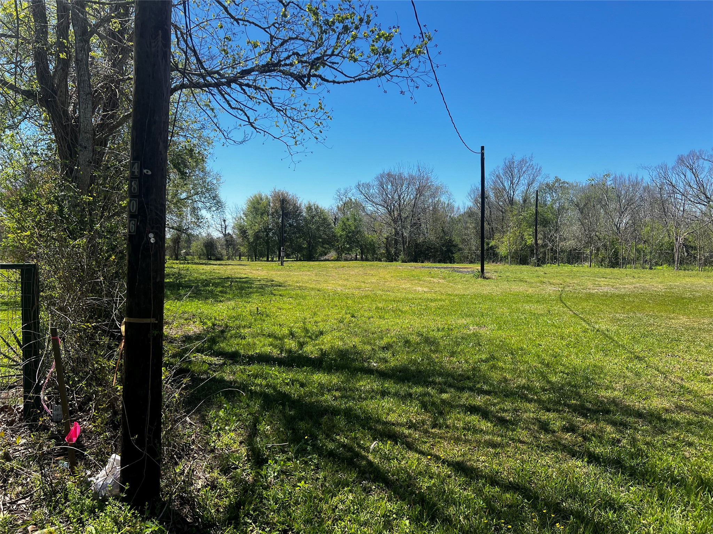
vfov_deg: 53.1
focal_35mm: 26
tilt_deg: -1.2
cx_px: 356
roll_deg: -0.7
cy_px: 267
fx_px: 536
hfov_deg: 67.3
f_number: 1.5
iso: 50
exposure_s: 1/3077
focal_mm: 5.7
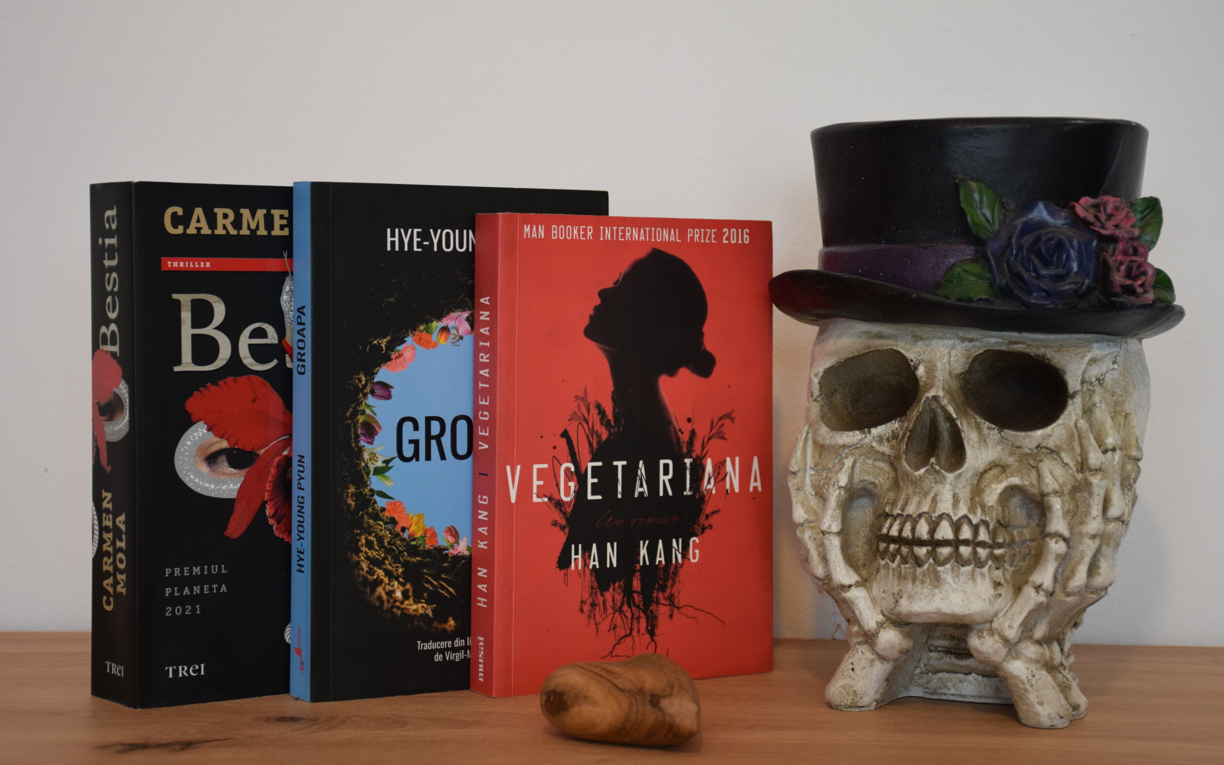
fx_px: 2168
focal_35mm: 65
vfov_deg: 20.0
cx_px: 609
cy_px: 410
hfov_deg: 31.5
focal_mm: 42
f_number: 4.5
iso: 720
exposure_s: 1/60
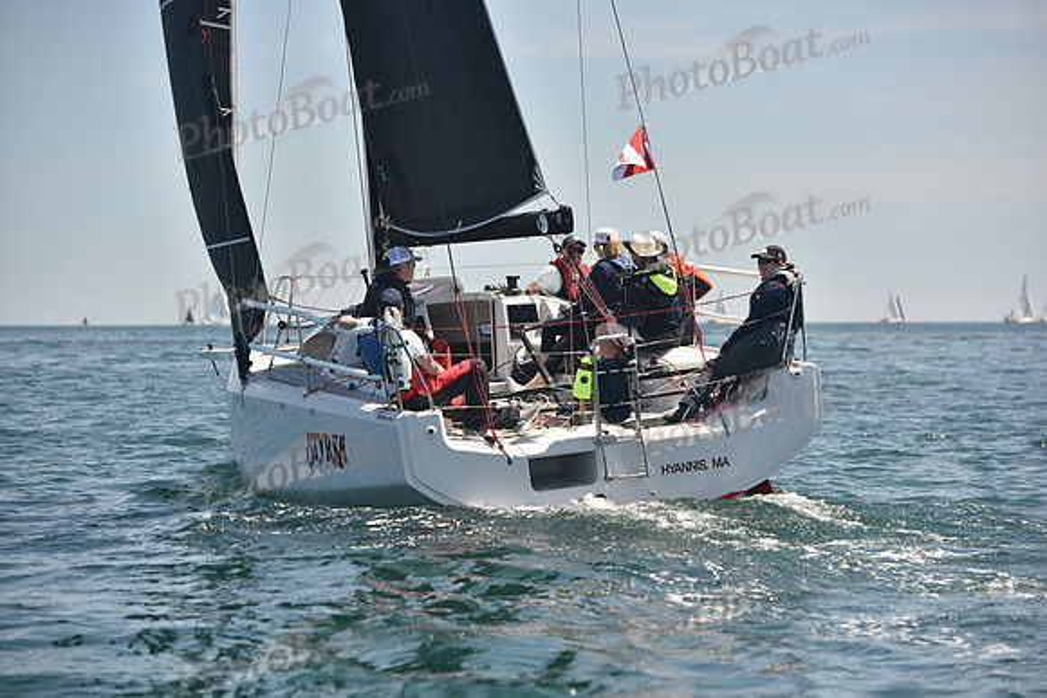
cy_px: 349
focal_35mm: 125
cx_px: 524
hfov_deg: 16.4
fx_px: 3636
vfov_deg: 11.0
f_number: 4.5
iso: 250
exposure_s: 1/800
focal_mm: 125
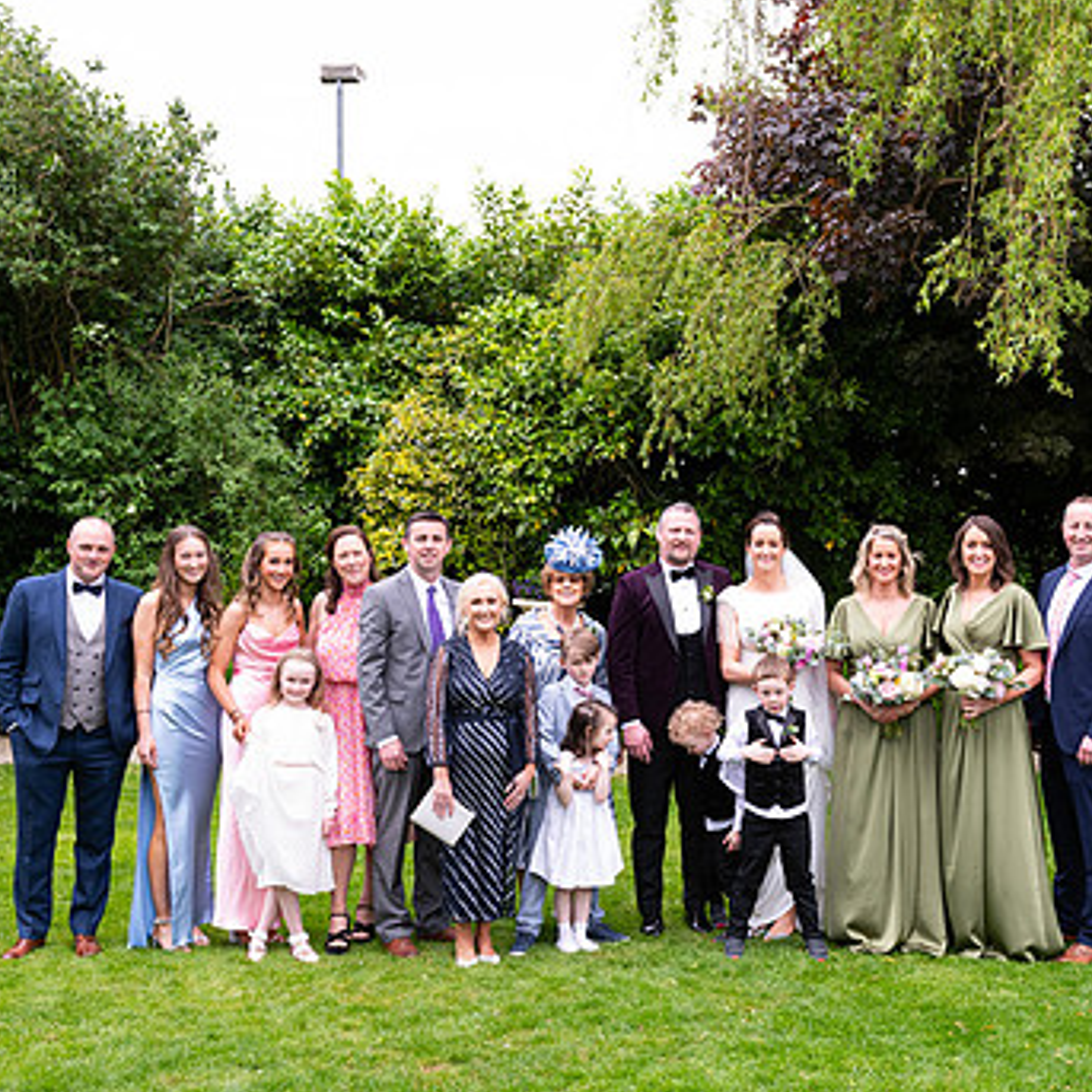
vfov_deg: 36.8
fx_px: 1642
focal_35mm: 46
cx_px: 751
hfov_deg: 36.3
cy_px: 591
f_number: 5
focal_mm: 32
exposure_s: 1/200
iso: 400
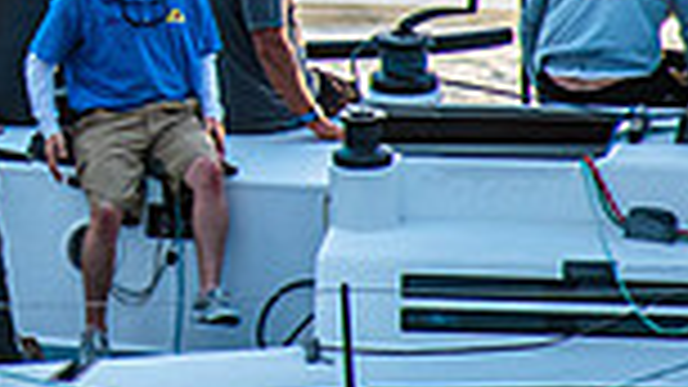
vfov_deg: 0.9
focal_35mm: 1314
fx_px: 23967
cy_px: -245
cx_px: -445
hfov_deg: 1.6
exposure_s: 1/250
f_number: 5.6
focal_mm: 220
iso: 800
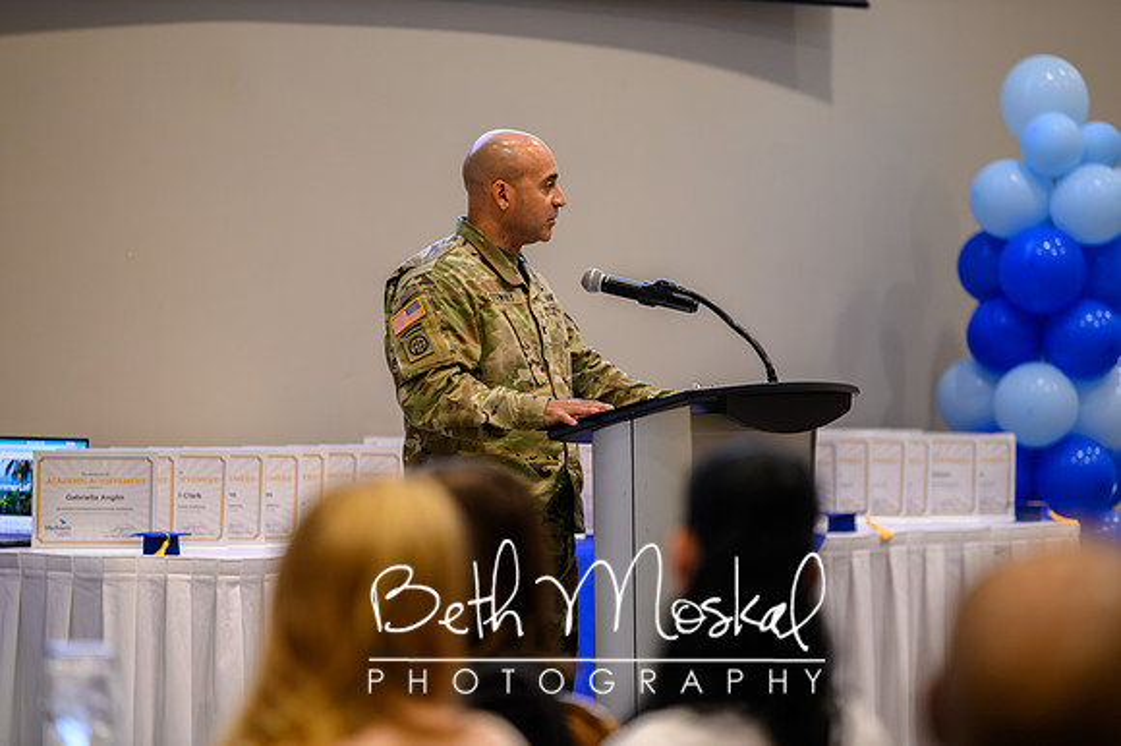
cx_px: 560
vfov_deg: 7.0
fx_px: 6068
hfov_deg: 10.6
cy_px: 373
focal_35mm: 195
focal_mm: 195
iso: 1250
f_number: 2.8
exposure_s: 1/160
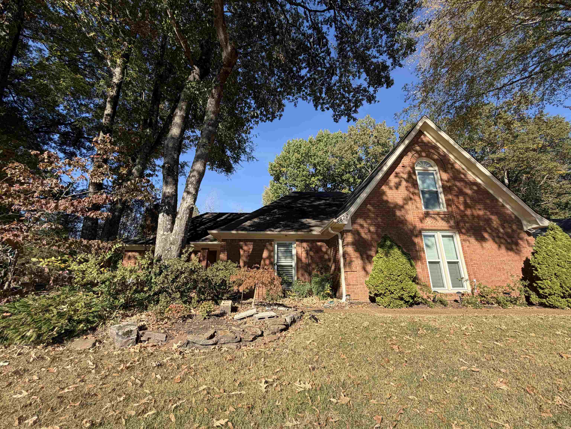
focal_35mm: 14
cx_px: 286
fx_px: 231
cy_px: 214
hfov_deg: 102.1
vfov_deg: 85.7
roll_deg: -0.3
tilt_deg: +16.9
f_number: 2.2
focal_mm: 2.22
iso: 40
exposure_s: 1/679
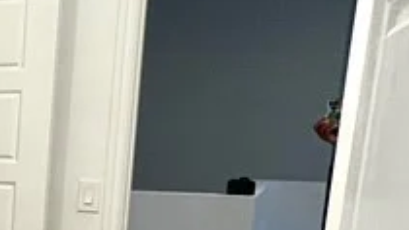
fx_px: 748
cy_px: 290
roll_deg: +1.6
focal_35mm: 69
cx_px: -290
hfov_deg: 21.9
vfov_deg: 16.6
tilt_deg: -12.4
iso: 125
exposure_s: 1/120
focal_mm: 1.57
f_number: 1.8
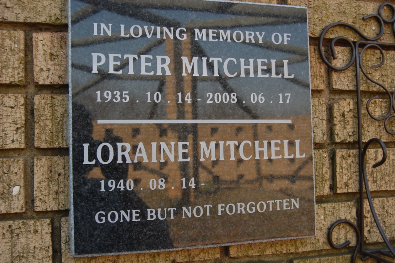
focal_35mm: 39
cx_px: 198
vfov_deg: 34.2
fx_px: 428
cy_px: 132
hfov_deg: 49.6
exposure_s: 1/125
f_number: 5.6
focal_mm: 26
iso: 250
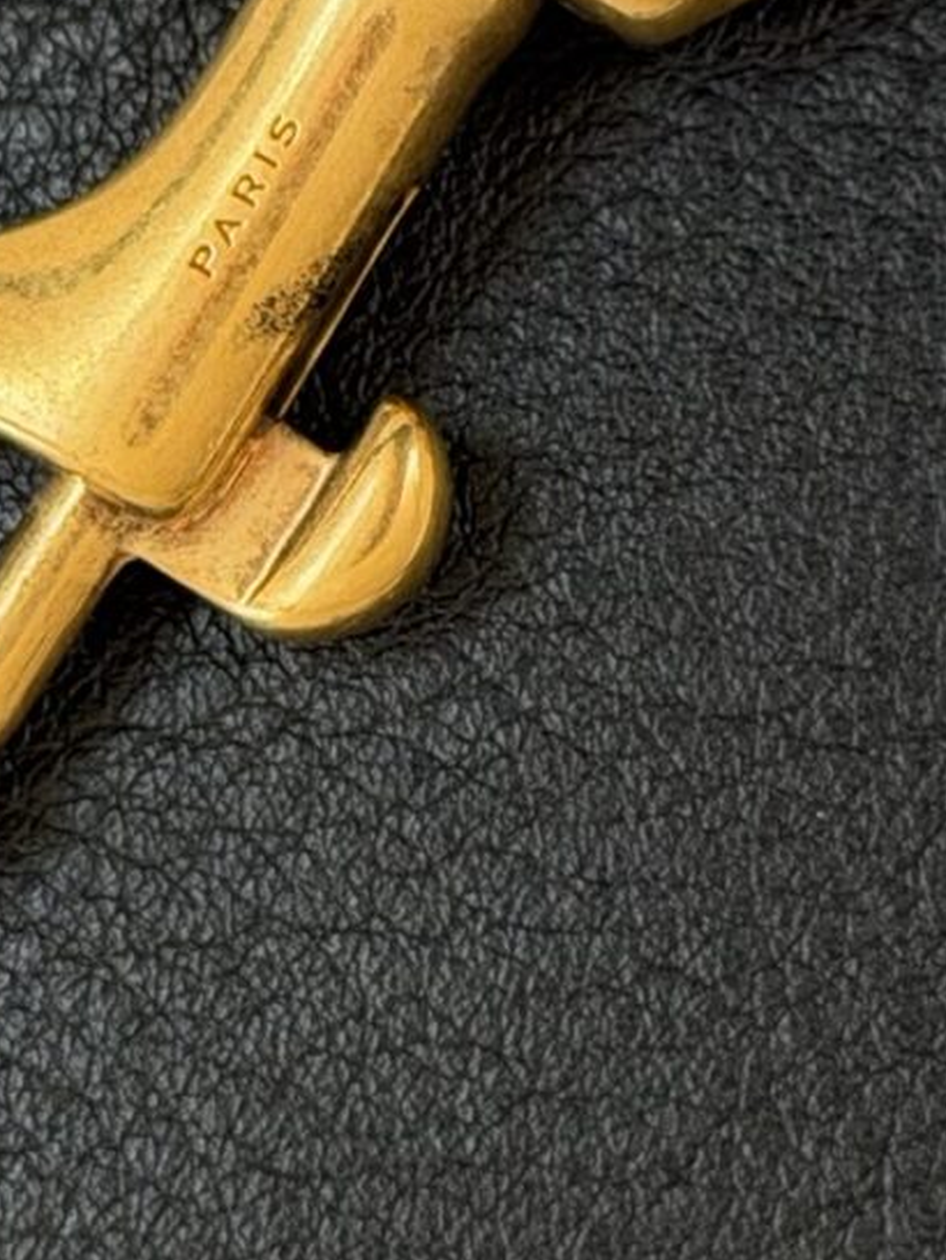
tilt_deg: -42.0
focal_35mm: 225
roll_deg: +4.0
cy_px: 505
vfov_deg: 8.8
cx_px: 374
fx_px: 8192
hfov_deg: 6.6
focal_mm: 6.76
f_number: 1.78
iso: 80
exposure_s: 1/121
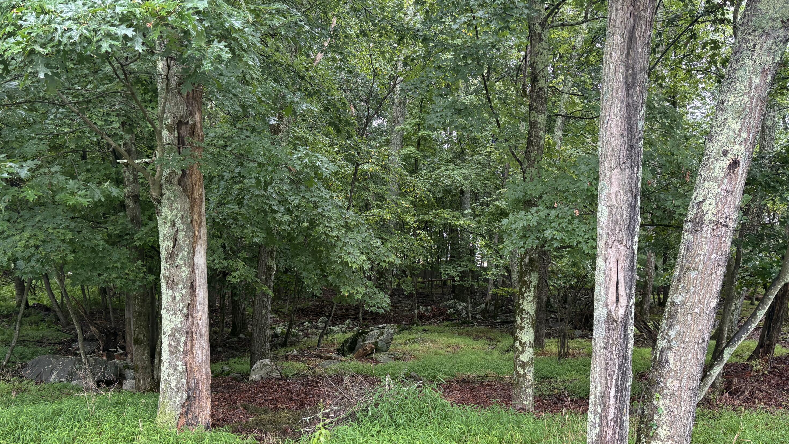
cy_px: 297
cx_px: 386
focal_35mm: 29
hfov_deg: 66.1
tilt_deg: -3.8
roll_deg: +2.0
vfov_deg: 39.7
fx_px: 607
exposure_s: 1/60
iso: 160
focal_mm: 5.96
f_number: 1.6
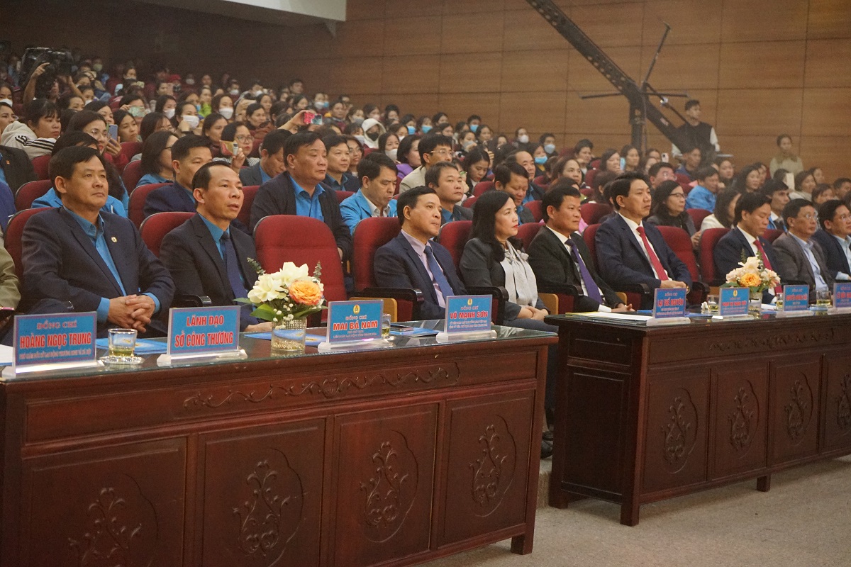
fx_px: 1324
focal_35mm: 56
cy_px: 284
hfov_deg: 35.6
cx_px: 426
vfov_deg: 24.2
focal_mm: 56
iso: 8000
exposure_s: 1/160
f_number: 5
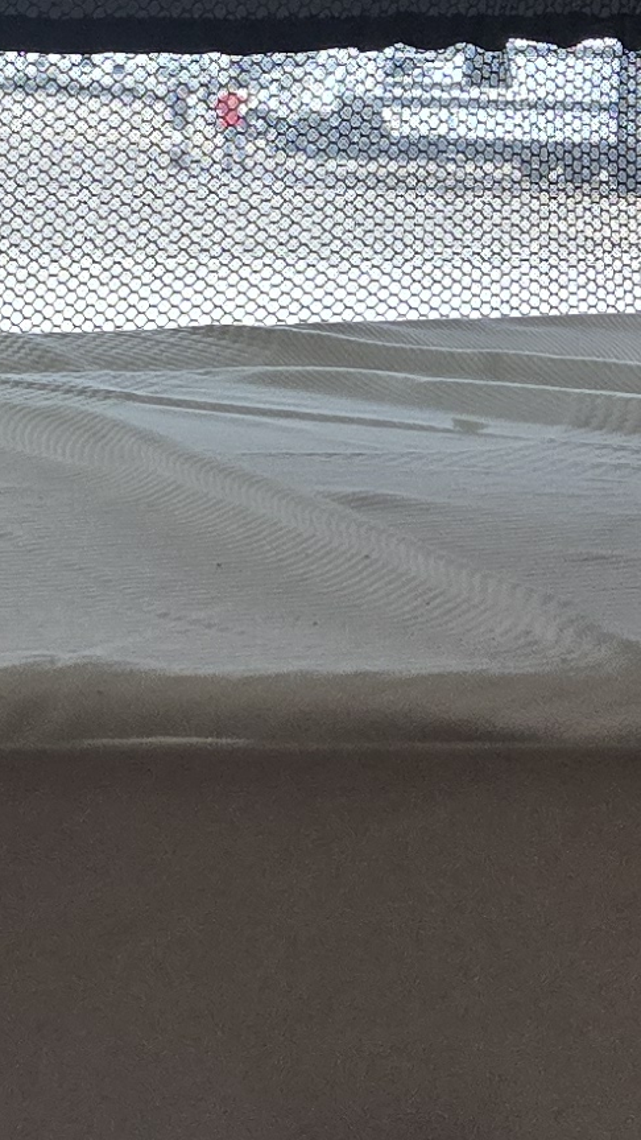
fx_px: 3505
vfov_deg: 18.1
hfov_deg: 9.7
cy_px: 58
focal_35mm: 116
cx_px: -645
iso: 125
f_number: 1.8
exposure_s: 1/180
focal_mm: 5.4
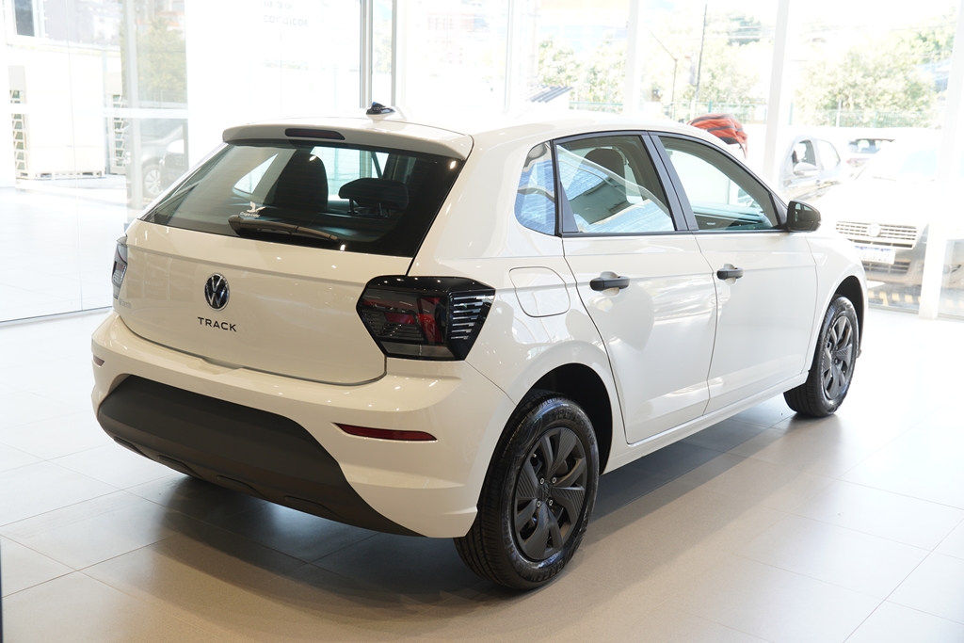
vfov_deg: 34.2
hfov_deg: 49.5
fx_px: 1044
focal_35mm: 39
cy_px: 322
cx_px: 482
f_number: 3.5
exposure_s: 1/60
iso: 160
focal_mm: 26
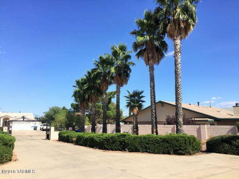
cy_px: 90
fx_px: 200
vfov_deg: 48.2
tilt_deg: +11.0
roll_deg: -1.3
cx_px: 120
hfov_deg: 61.7
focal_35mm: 29
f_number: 2.2
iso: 32
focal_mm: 4.15
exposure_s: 1/1980
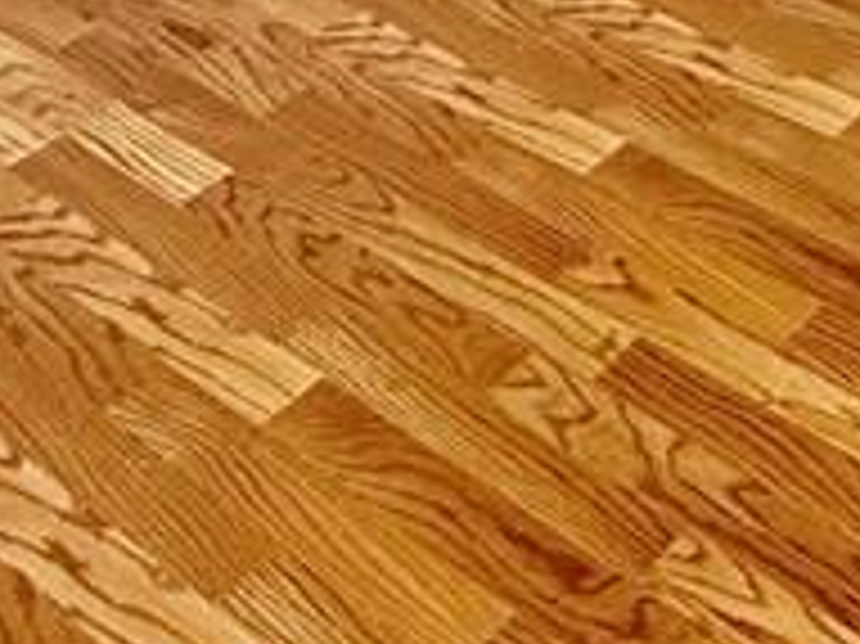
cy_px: -734
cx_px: 1027
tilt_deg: -10.4
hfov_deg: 23.8
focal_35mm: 75
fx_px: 1862
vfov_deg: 15.0
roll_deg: -1.7
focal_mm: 2.22
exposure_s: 1/120
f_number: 2.2
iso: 125
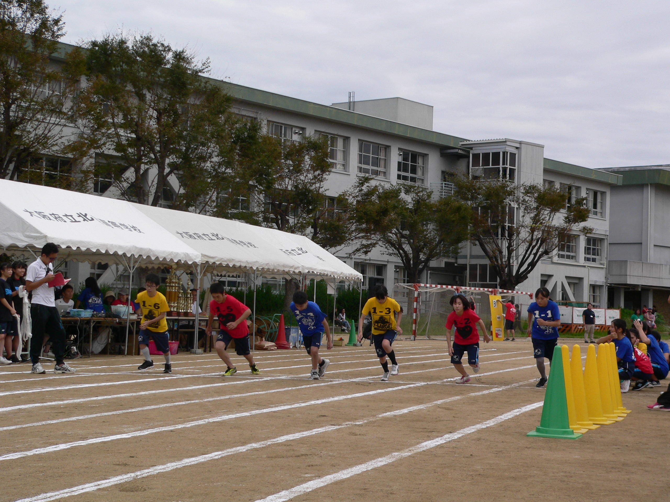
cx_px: 335
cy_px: 251
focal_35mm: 65
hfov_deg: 29.8
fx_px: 1258
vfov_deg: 22.6
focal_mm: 10.7
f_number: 4
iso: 80
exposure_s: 1/800
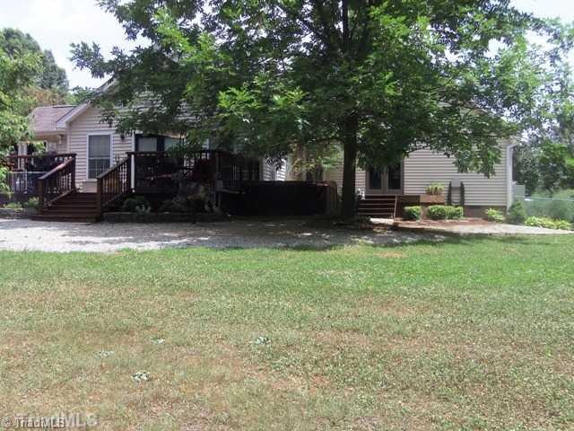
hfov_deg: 49.0
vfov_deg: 37.7
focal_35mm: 38
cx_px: 287
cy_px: 216
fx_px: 630
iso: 64
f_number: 4.3
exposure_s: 1/320
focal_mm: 6.8
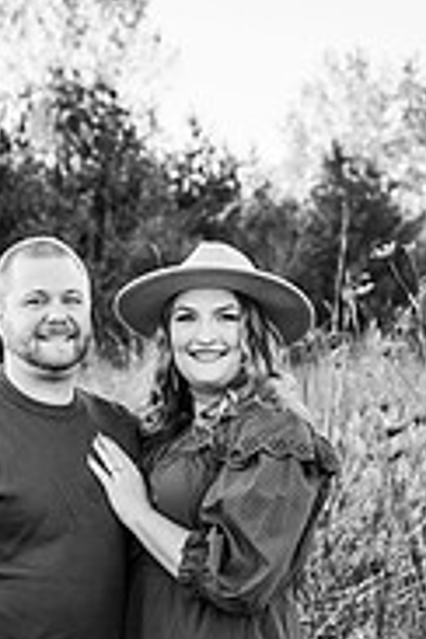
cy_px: 597
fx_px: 2272
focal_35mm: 128
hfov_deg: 10.7
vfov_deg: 15.8
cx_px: 126
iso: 250
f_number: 4.5
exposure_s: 1/320
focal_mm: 52
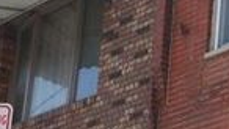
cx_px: 339
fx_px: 844
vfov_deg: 8.5
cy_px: 184
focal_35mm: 139
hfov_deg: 14.5
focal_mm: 14
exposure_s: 1/320
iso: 200
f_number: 5.6
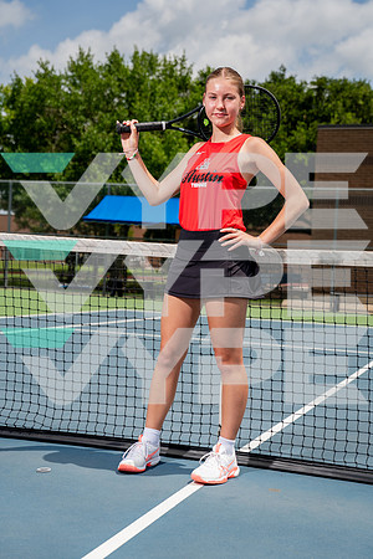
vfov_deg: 35.1
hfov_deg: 23.8
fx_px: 886
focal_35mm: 57
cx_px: 186
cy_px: 280
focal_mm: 57
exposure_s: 1/1250
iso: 100
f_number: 4
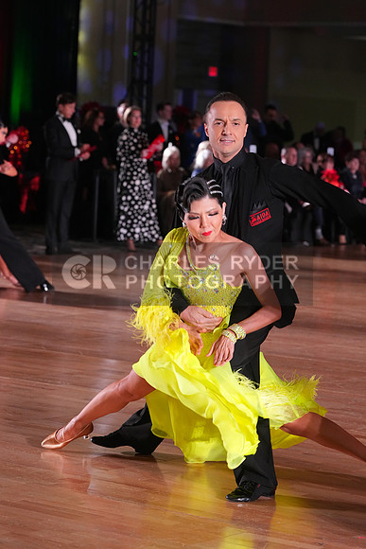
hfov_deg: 11.1
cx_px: 183
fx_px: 1890
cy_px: 274
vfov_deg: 16.5
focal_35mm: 124
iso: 4000
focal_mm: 124
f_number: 5.6
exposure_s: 1/200
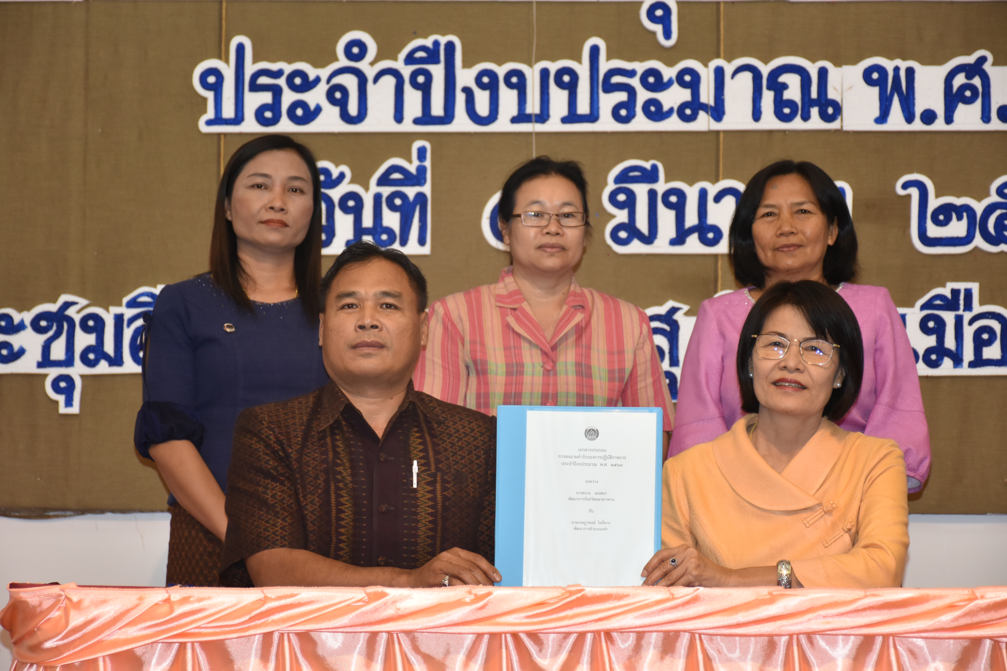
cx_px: 504
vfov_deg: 12.2
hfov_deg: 18.2
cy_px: 336
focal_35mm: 112
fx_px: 3147
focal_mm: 75
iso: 800
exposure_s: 1/100
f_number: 5
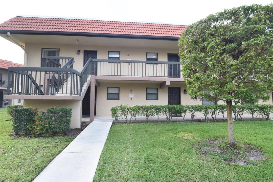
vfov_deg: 72.1
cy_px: 91
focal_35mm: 16
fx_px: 125
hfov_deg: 95.0
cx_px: 136
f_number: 6.3
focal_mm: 11
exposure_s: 1/160
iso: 400
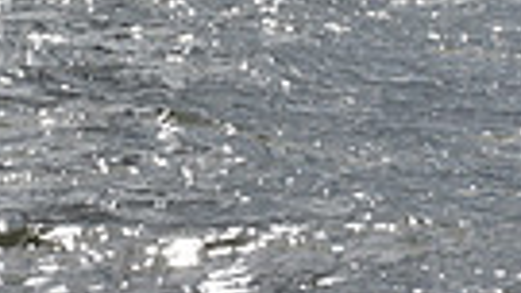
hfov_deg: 6.4
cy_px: -813
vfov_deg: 3.5
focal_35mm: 338
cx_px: 98
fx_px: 4670
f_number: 11
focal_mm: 75
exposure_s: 1/1000
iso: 250
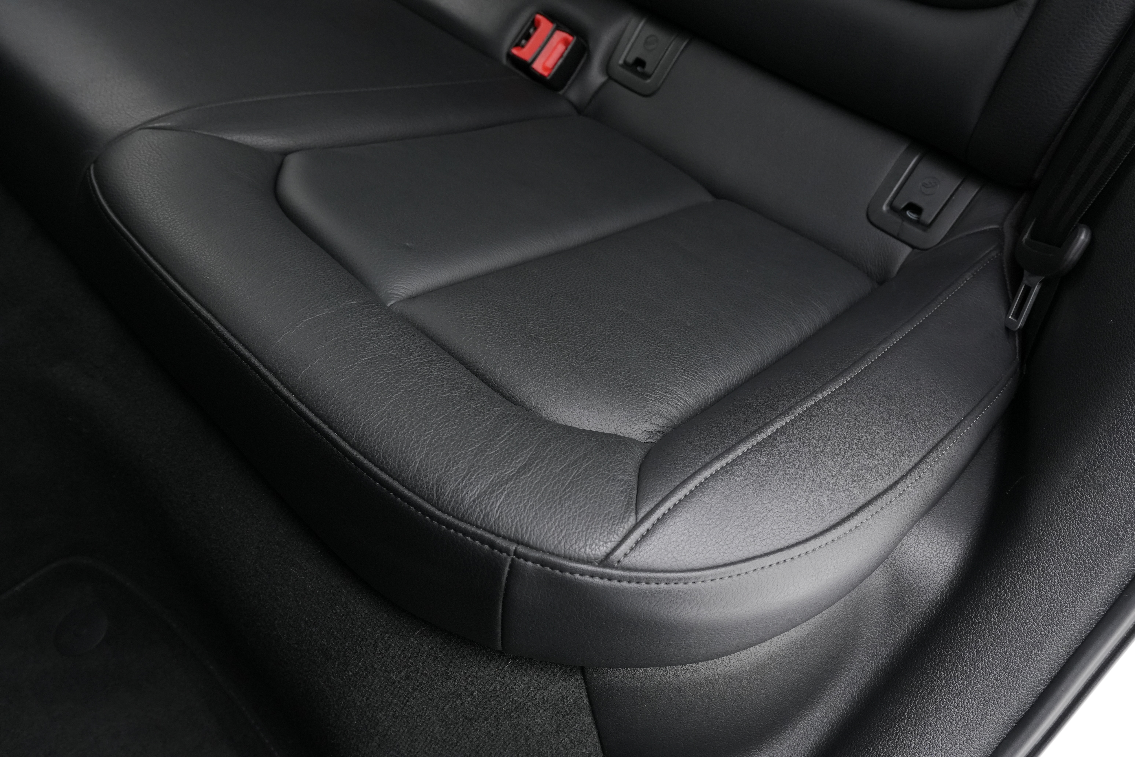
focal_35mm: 27
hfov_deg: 67.4
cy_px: 378
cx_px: 568
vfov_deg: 47.9
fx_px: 851
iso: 1000
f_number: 5.6
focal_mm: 18
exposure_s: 1/50
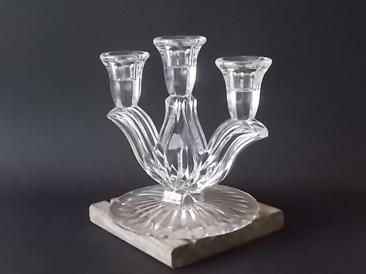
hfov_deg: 33.2
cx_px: 183
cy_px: 137
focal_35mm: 58
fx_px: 613
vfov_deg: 25.2
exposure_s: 1/40
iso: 800
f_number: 4.9
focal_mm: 10.3
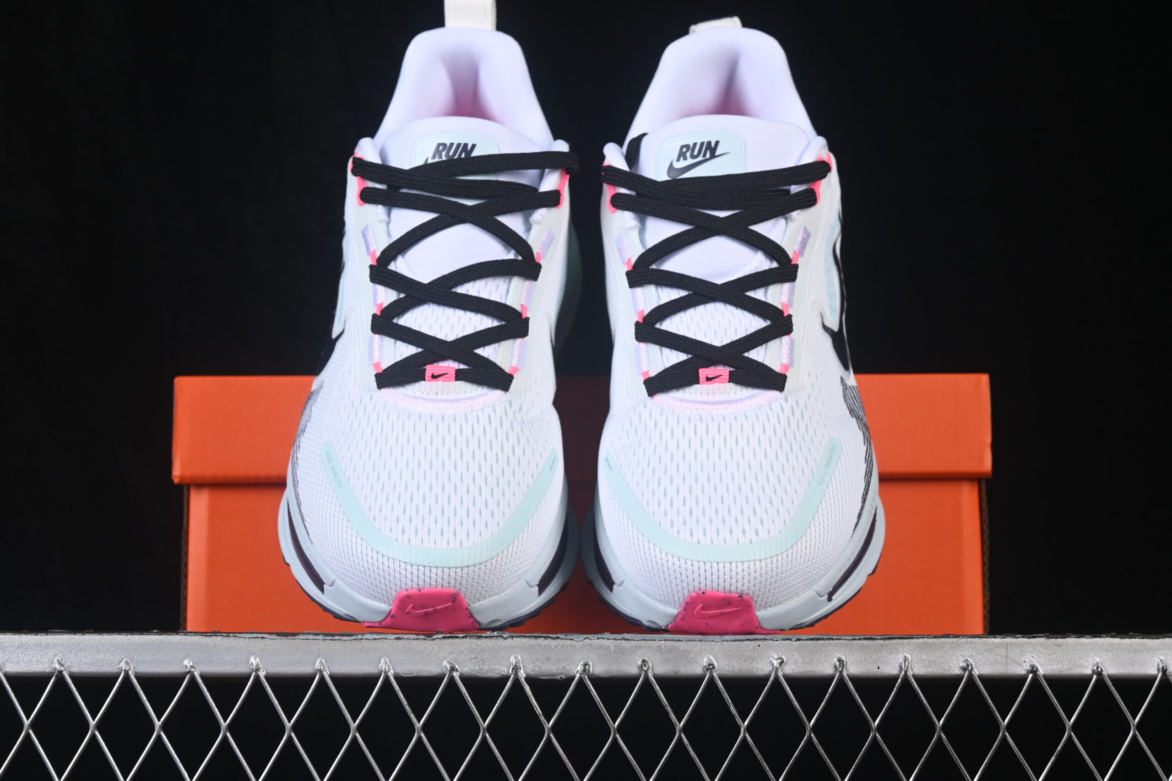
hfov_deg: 27.0
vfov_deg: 18.2
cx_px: 586
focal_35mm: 75
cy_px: 390
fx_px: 2442
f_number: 8
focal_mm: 50
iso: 160
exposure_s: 1/80
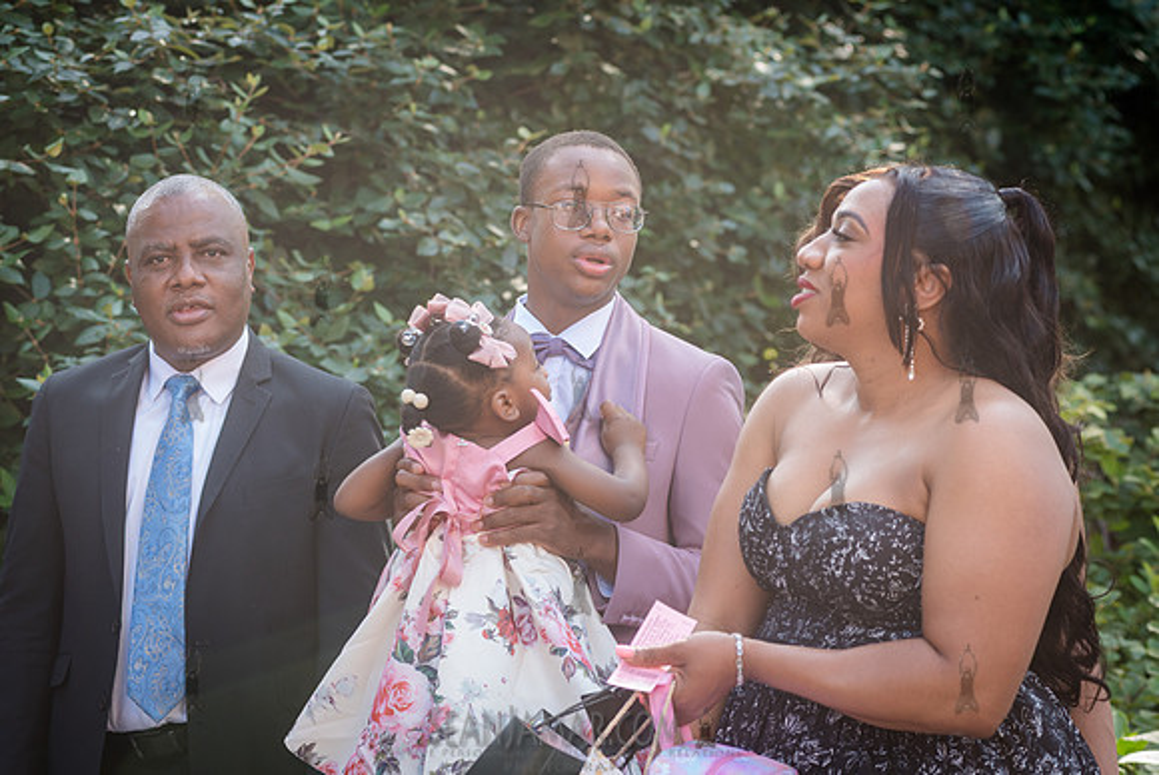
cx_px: 579
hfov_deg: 19.7
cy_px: 388
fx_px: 3338
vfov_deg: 13.3
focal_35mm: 104
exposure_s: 1/200
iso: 400
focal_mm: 100
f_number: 5
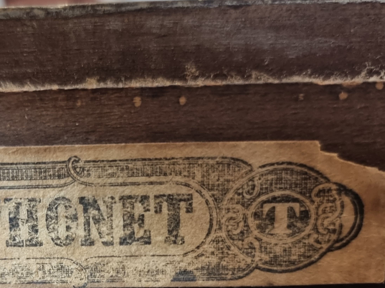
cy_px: 234
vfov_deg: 31.9
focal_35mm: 44
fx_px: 489
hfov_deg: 41.9
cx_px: 104
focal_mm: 6.7
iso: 250
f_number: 1.8
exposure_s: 1/50
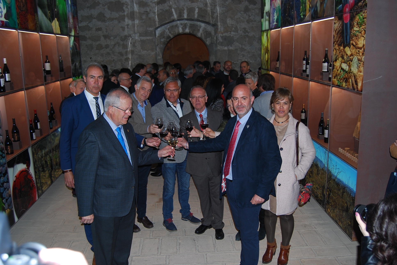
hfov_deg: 55.0
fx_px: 381
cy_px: 132
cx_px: 198
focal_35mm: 34
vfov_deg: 38.5
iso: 200
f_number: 3.8
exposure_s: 1/60
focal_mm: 23
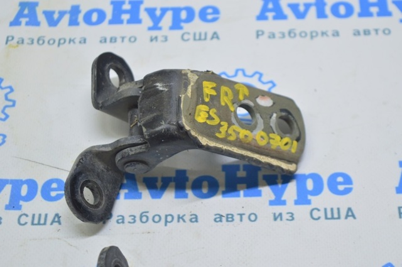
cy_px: 134
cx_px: 201
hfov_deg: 24.6
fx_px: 920
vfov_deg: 16.5
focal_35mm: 82
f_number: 5.6
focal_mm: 55
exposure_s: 1/20
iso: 400
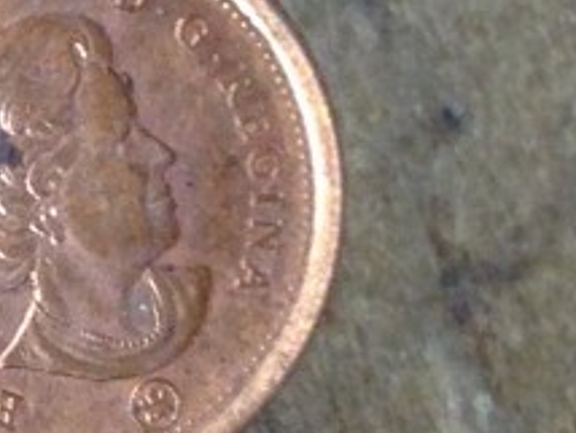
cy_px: -445
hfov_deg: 11.9
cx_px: -655
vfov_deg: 9.6
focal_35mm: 144
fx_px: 2399
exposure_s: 1/120
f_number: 2.4
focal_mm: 4.12
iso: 80
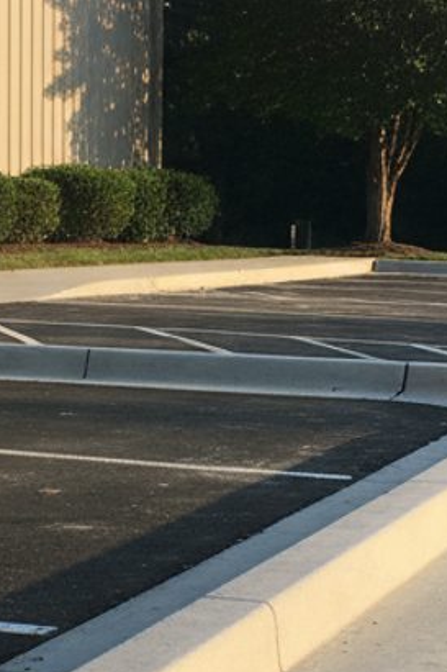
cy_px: 352
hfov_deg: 19.4
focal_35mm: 70
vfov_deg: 28.8
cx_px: 172
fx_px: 1305
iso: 1057
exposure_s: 1/735
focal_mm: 6.4
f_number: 1.8
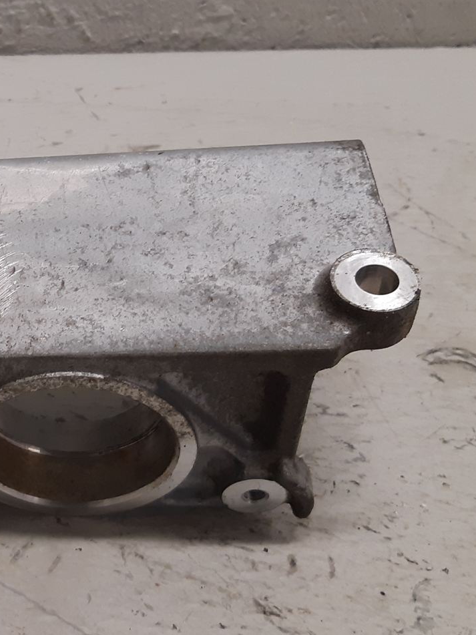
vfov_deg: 34.3
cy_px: 284
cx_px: -18
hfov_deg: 24.7
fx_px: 1027
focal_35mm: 56
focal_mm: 3.93
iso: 125
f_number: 1.7
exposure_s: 1/50
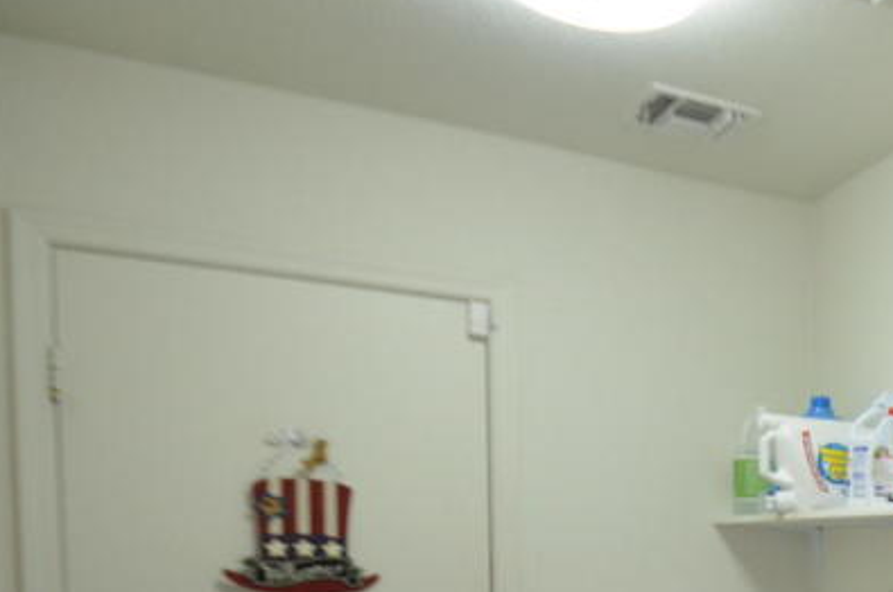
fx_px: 1090
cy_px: 606
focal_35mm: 44
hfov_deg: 36.8
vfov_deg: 28.4
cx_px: 1005
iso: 900
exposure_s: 1/60
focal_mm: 10
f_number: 3.5
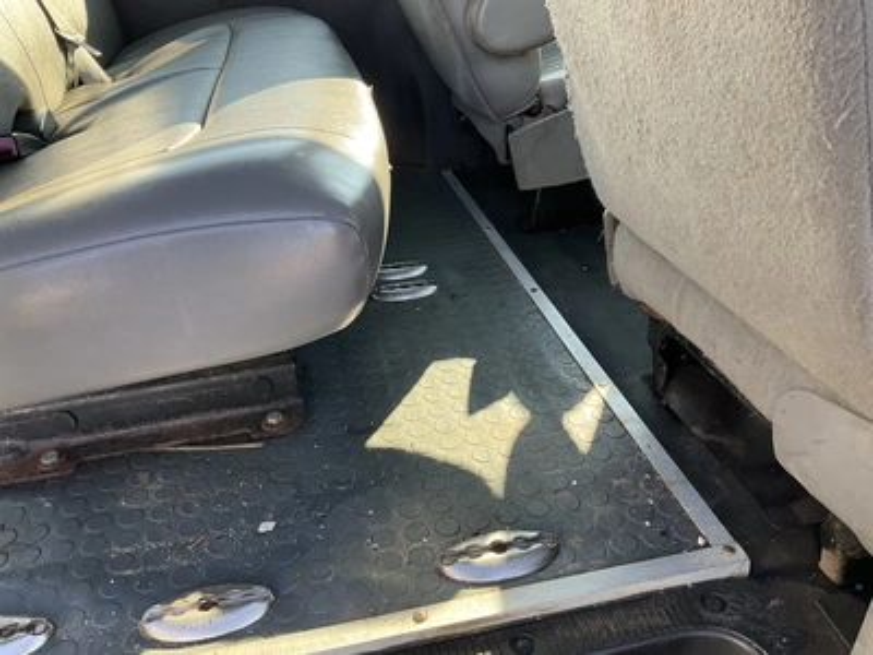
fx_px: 731
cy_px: 328
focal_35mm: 29
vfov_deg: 48.2
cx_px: 436
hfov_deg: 61.7
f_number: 1.8
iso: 32
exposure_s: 1/145
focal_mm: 3
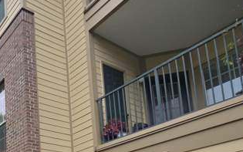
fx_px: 232
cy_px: 193
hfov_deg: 45.6
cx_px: -5
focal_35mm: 35
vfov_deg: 29.8
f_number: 2.2
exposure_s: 1/1093
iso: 50
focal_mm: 2.2
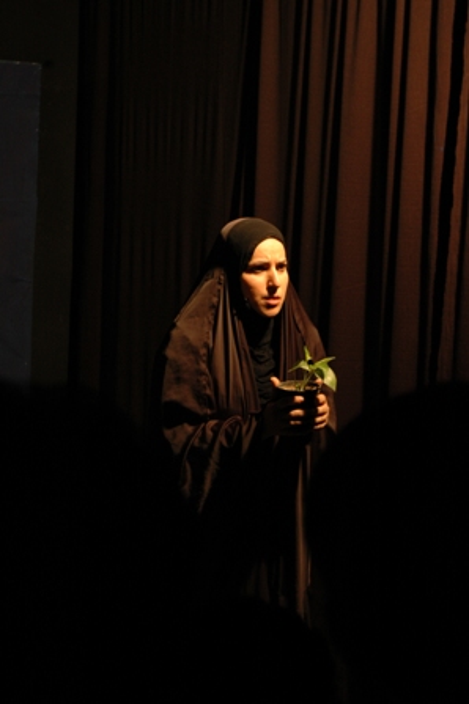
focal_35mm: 82
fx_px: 1615
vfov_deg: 24.6
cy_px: 352
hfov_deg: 16.5
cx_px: 234
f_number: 5.6
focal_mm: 55
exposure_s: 1/10
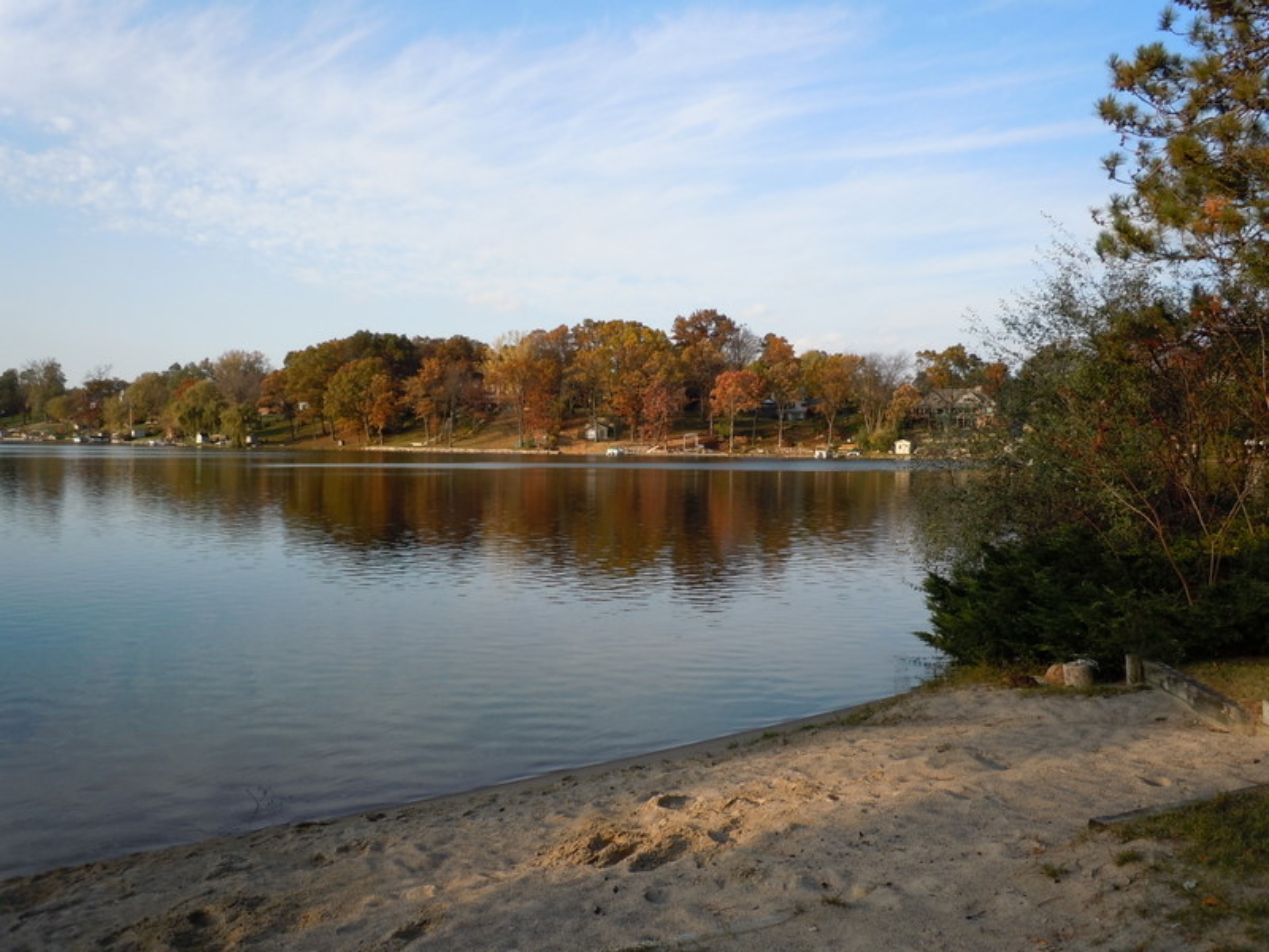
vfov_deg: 49.7
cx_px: 634
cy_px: 476
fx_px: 1026
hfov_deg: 63.4
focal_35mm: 28
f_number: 3.7
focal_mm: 5
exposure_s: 1/400
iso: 100
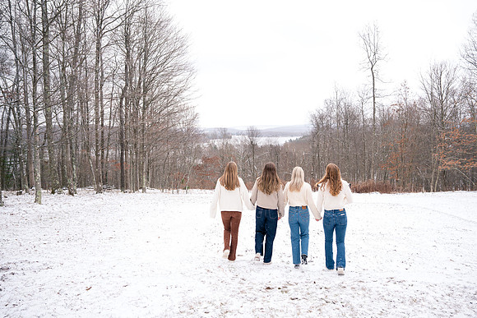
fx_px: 331
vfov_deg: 51.4
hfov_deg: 71.6
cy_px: 161
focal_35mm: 25
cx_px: 245
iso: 400
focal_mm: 24
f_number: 3.2
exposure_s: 1/250
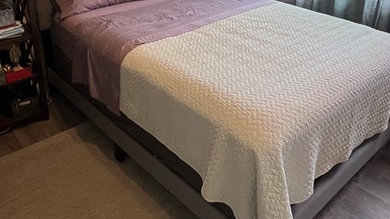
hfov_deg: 58.0
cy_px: 27
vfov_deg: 33.1
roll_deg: -0.4
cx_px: 192
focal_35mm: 34
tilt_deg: -20.8
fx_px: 352
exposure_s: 1/60
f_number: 1.8
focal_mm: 1.57
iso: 250
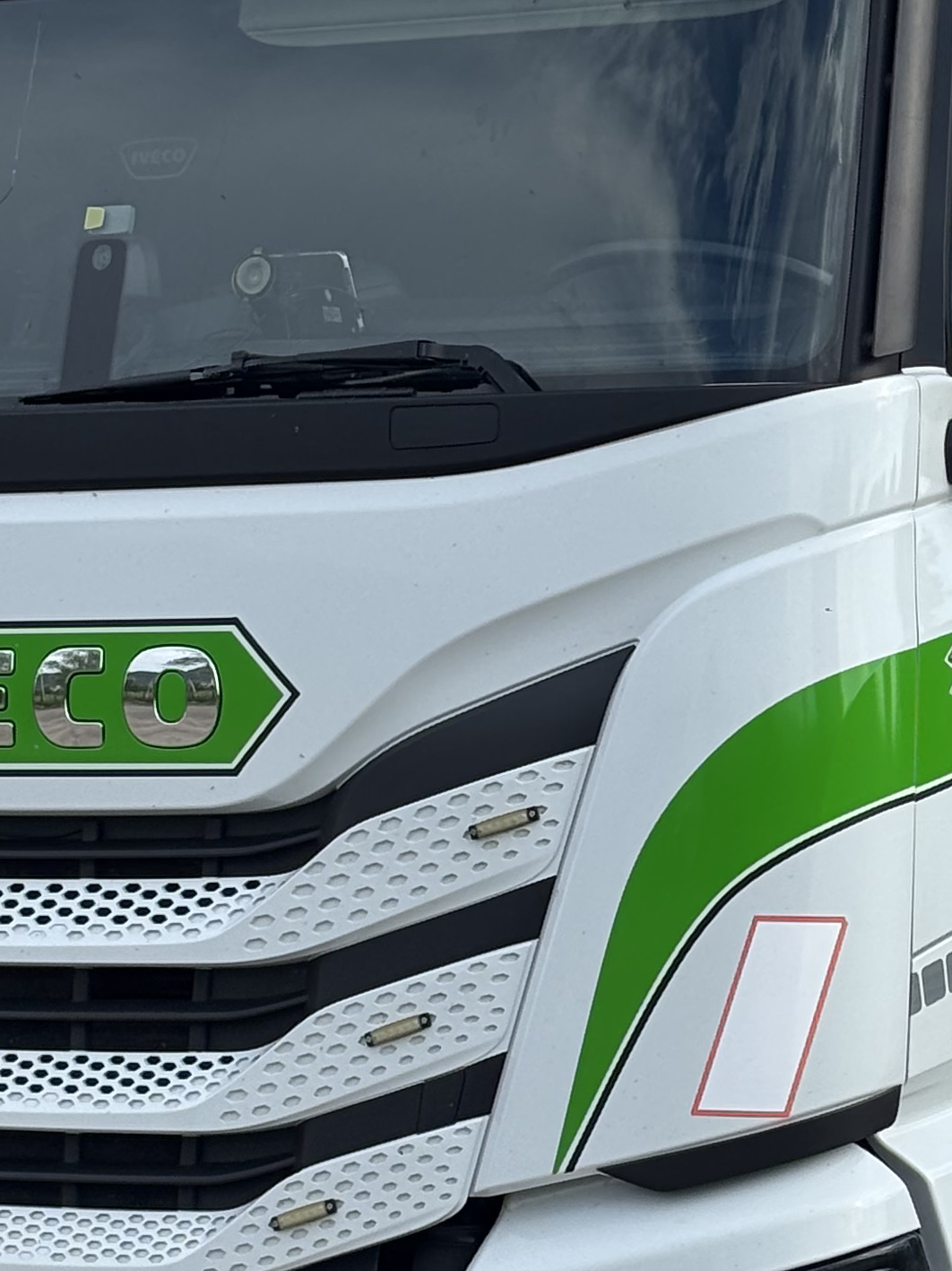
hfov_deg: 10.0
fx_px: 5429
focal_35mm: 148
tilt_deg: +1.8
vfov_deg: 13.3
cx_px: 690
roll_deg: -1.8
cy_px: 742
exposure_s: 1/1695
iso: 32
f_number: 1.6
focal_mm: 5.96
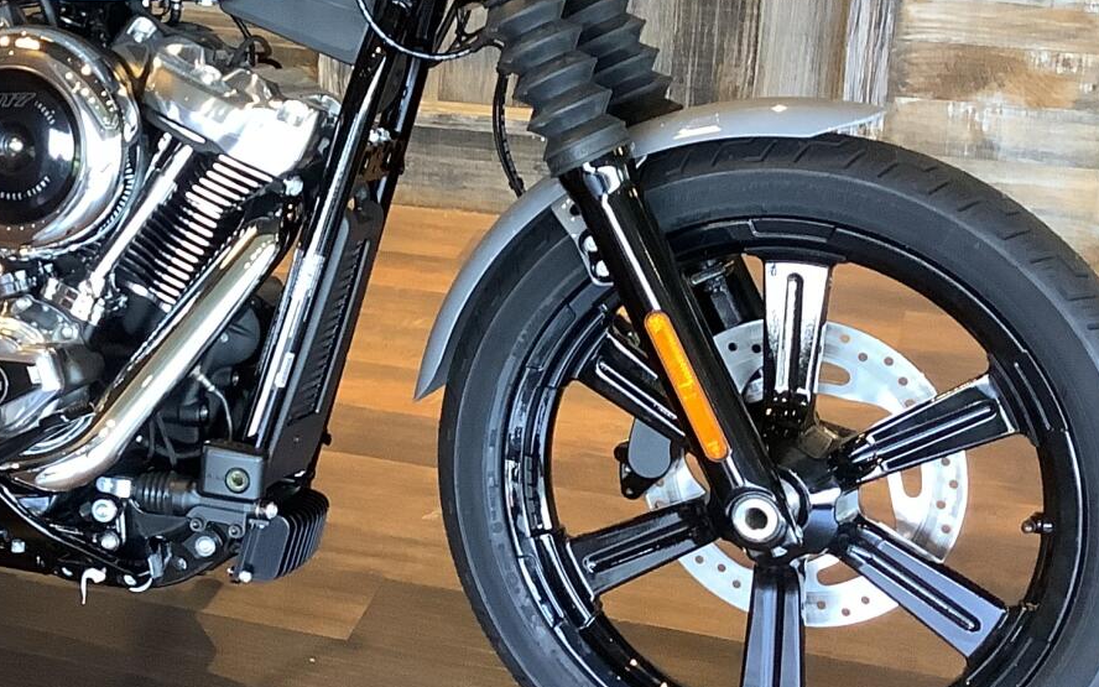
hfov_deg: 26.9
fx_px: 2216
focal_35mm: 74
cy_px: 198
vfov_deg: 17.5
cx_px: 115
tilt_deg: -20.0
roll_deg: +2.3
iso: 250
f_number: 2.4
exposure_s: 1/50
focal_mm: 3.3
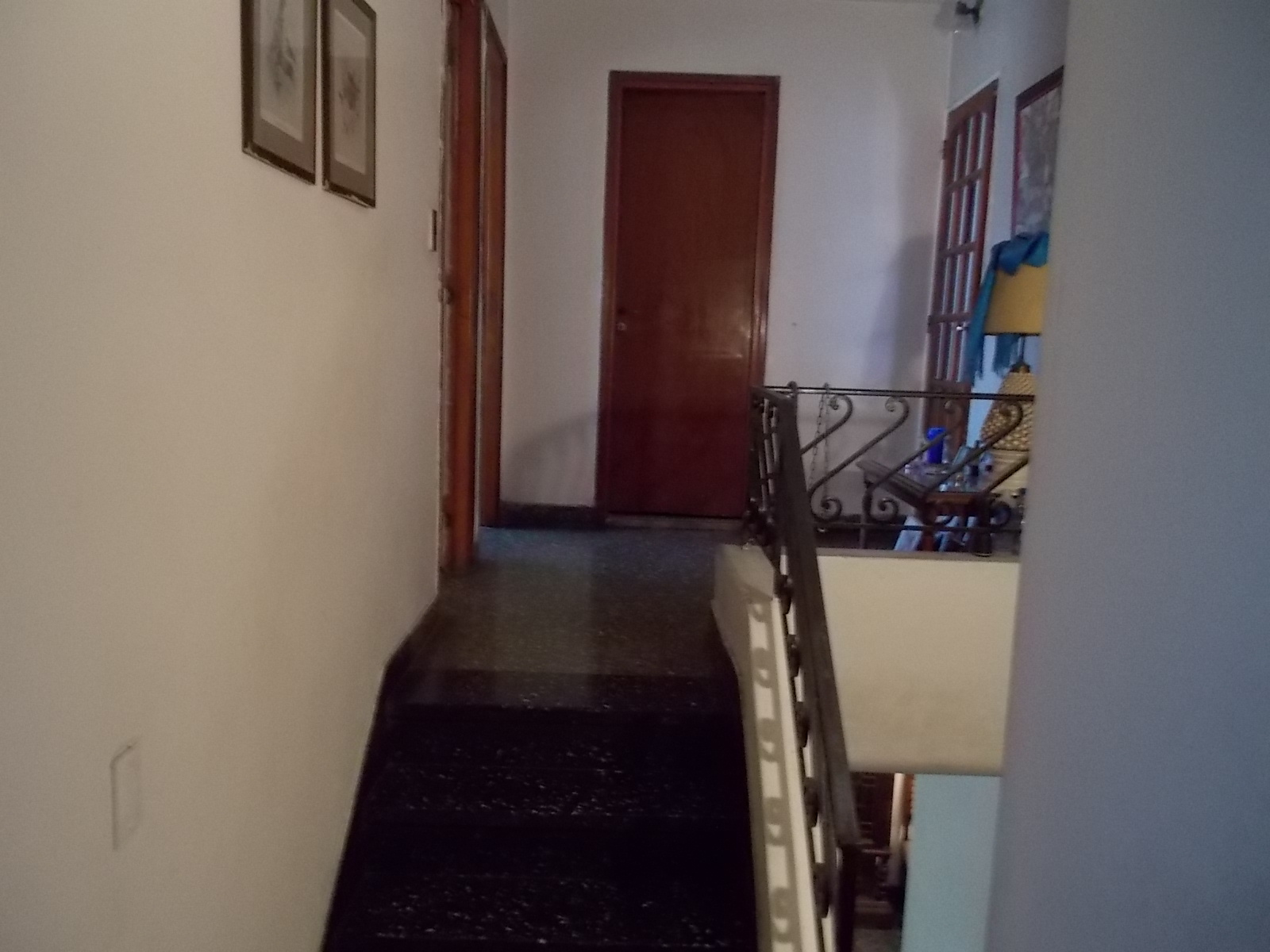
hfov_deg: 61.7
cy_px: 476
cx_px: 635
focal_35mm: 29
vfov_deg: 48.2
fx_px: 1064
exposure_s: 1/10
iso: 400
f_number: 3.3
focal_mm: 4.1
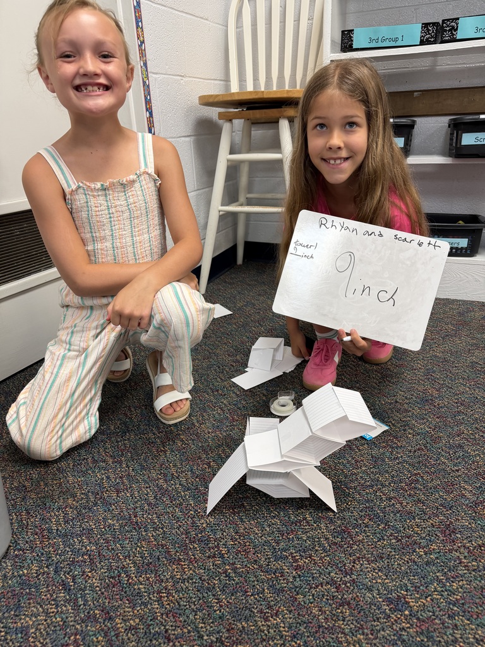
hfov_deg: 56.8
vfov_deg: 71.6
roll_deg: +2.5
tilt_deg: -23.5
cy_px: 324
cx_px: 242
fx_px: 448
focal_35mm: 24
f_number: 1.78
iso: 200
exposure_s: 1/120
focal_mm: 6.76
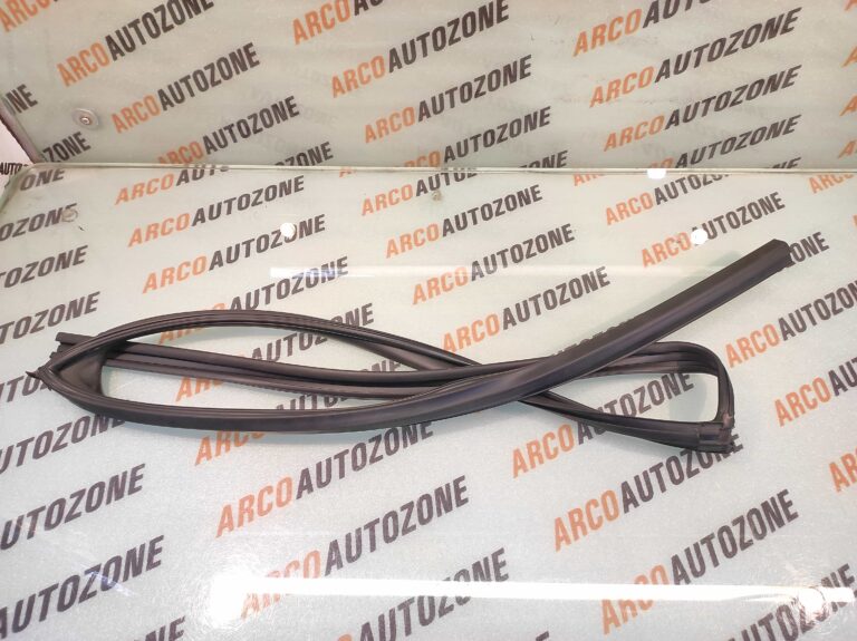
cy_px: 320
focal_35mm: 17
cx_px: 428
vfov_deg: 74.7
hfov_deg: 91.1
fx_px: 421
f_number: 1.79
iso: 250
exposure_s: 1/33
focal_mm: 4.74
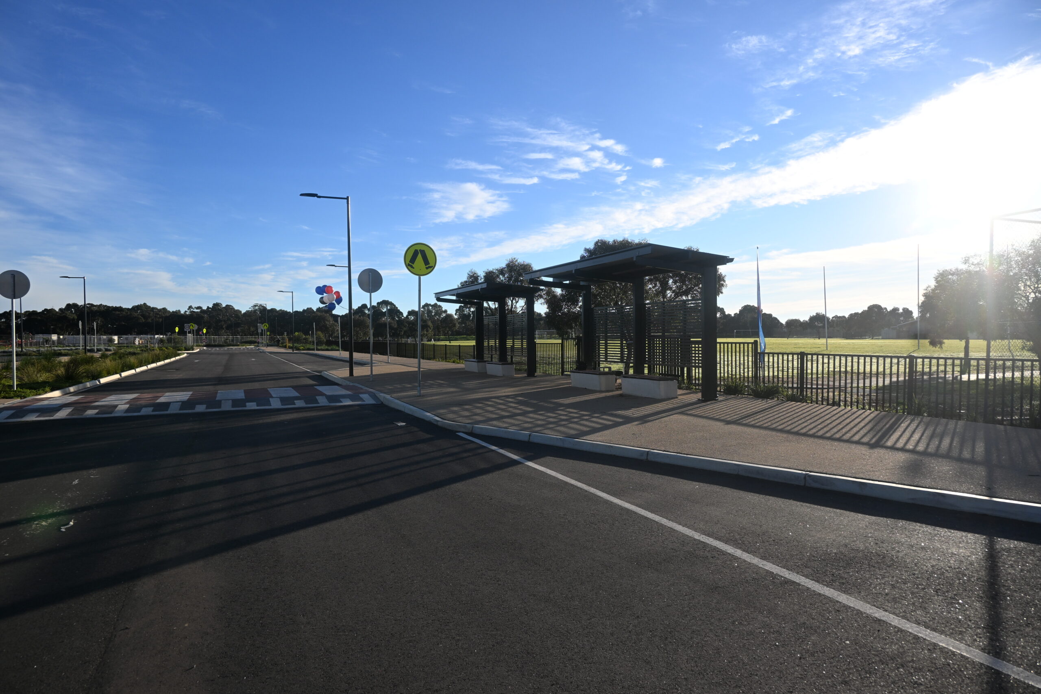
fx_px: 694
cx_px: 520
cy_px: 347
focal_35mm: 24
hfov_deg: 73.7
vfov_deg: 53.1
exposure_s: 1/640
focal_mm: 16
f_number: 5
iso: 100
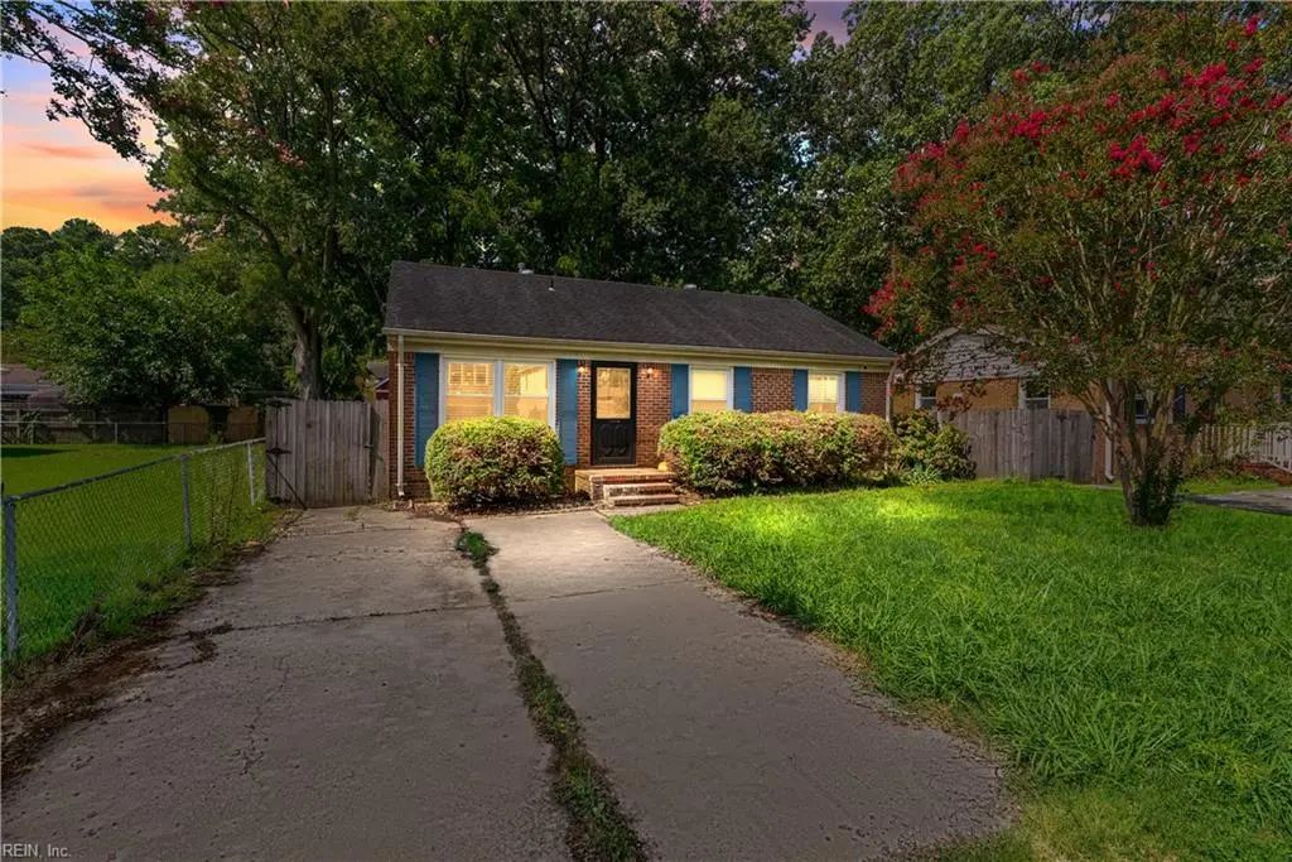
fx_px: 574
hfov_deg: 96.7
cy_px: 431
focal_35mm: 16
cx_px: 646
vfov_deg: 73.8
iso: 1000
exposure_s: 1/1000
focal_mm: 16
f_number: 7.1
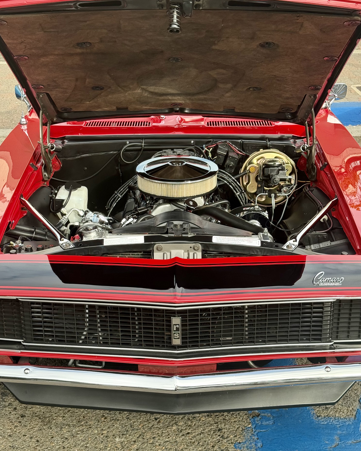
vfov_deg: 36.6
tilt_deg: -22.9
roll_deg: -2.6
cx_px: 178
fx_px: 681
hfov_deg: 29.7
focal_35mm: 51
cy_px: 215
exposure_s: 1/578
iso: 80
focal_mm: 6.76
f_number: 1.78
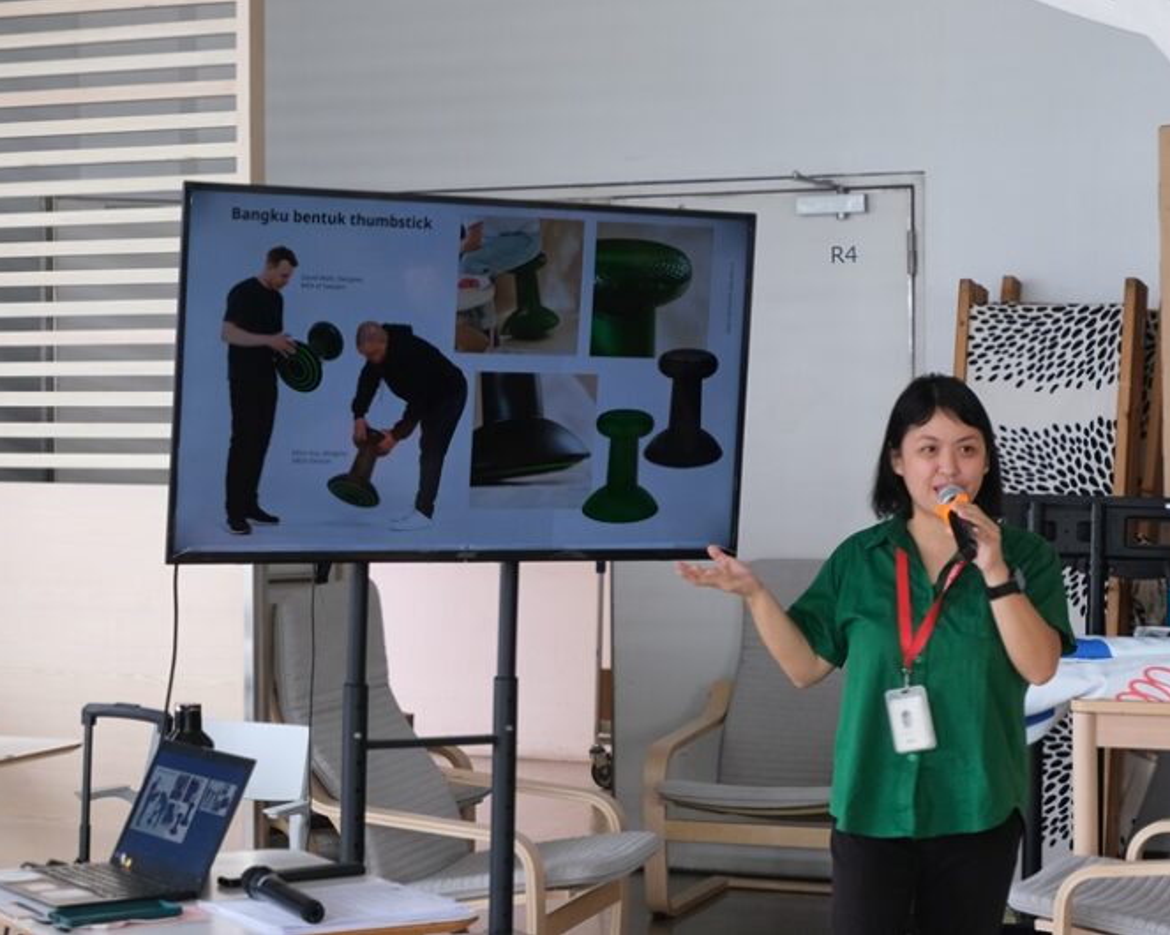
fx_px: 2666
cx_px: 639
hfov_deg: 24.7
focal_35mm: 77
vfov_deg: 19.9
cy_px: 467
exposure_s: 1/26
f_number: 5.6
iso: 1600
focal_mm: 45
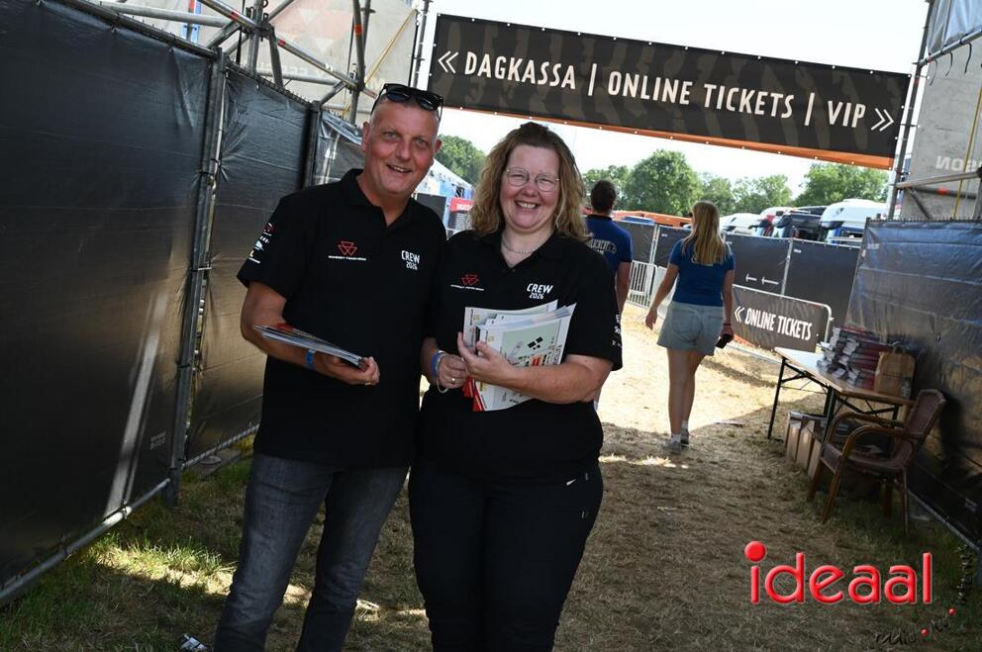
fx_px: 1090
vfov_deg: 33.3
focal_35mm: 40
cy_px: 326
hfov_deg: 48.5
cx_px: 491
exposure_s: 1/320
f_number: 9
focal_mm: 40
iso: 640
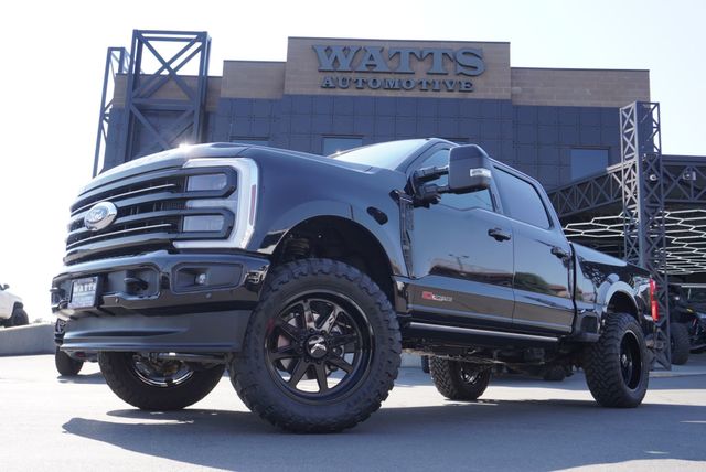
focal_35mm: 34
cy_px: 236
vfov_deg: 38.4
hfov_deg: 55.1
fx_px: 677
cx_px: 353
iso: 100
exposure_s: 1/125
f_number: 5.6
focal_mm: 23
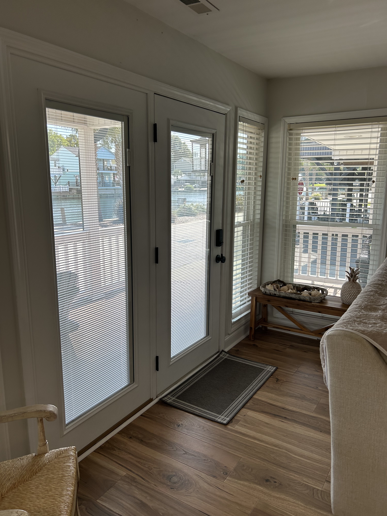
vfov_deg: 67.3
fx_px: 388
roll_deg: -0.5
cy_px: 258
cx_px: 194
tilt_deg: -11.1
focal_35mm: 26
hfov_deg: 53.1
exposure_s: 1/617
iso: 50
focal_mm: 5.7
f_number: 1.5
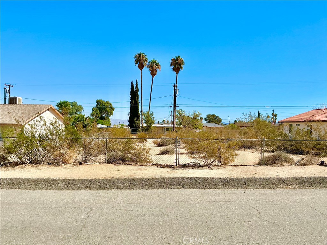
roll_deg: -0.7
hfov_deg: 61.7
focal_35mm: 29
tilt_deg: +2.4
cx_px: 164
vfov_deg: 48.2
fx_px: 274
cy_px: 122
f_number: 1.8
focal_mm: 3
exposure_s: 1/2959
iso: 25
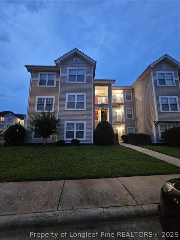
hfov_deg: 89.9
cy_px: 120
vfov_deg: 106.2
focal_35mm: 13
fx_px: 90
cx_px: 90
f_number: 2.2
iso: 1250
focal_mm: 2.2
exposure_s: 1/24
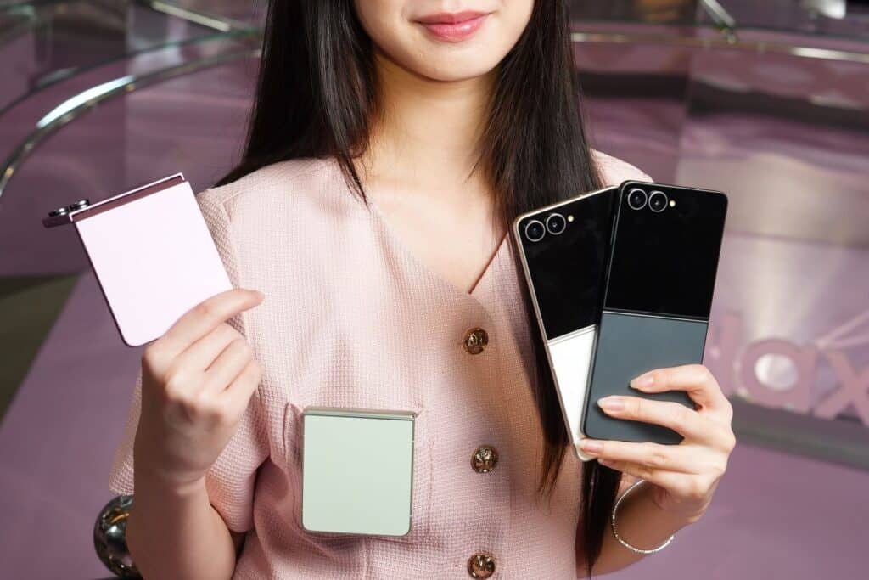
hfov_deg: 28.1
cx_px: 434
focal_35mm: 72
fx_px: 1738
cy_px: 290
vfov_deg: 18.9
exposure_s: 1/250
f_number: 5.6
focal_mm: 48
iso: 1250
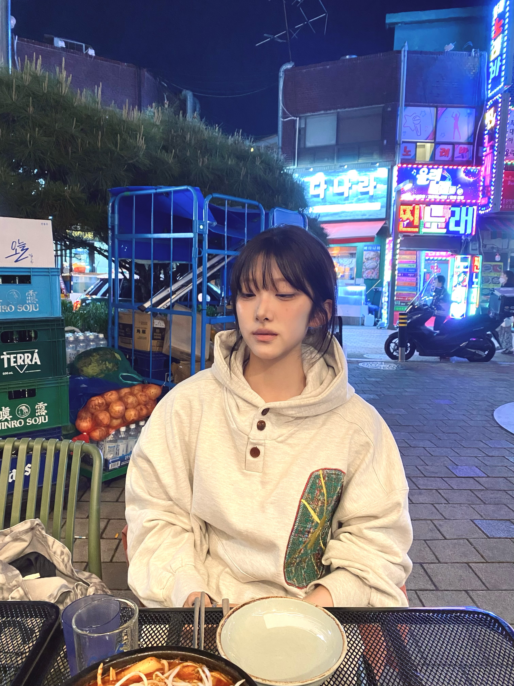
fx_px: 515
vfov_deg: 67.3
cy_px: 343
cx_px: 257
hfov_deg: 53.1
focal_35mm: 26
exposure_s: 1/60
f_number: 1.8
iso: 500
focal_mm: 4.25
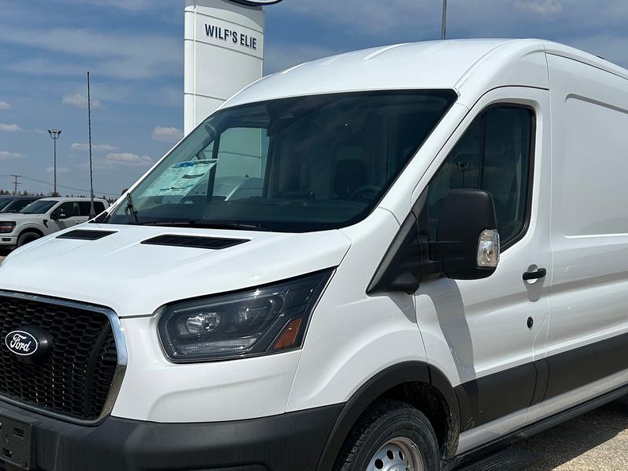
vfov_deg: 34.0
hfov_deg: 44.6
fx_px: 762
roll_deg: -1.0
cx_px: 372
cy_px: 316
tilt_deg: -5.9
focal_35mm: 42
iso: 50
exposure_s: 1/10309
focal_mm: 5.7
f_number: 1.5
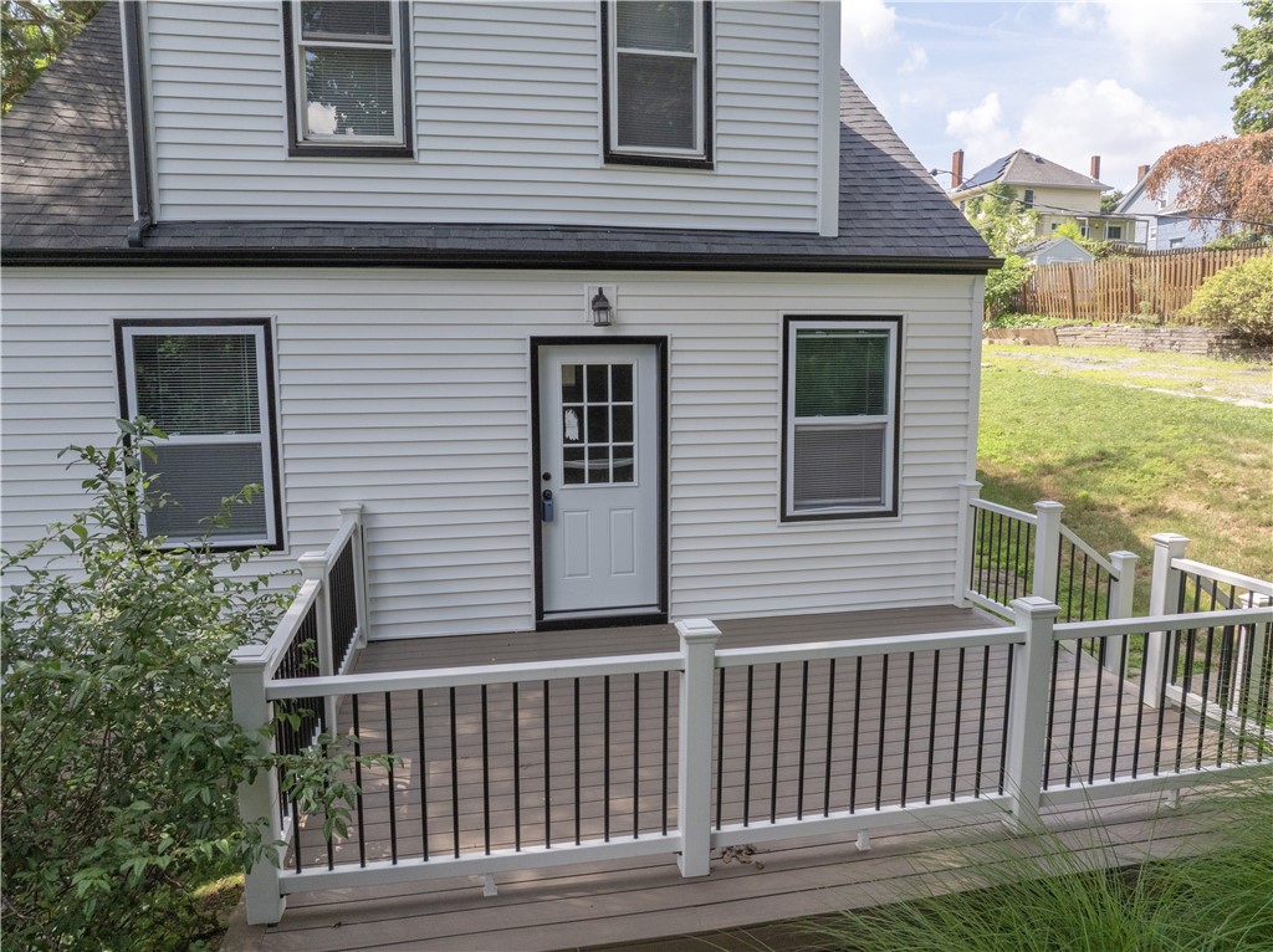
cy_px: 476
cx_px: 636
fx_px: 882
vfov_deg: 56.7
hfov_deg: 71.6
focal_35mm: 24
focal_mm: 12.29
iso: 400
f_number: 4.5
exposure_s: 1/240
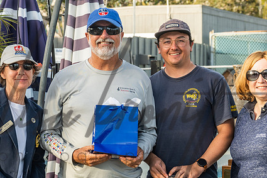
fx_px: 749
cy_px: 86
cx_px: 104
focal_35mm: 101
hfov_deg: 20.2
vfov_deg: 13.5
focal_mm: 60
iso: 320
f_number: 6
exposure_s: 1/200
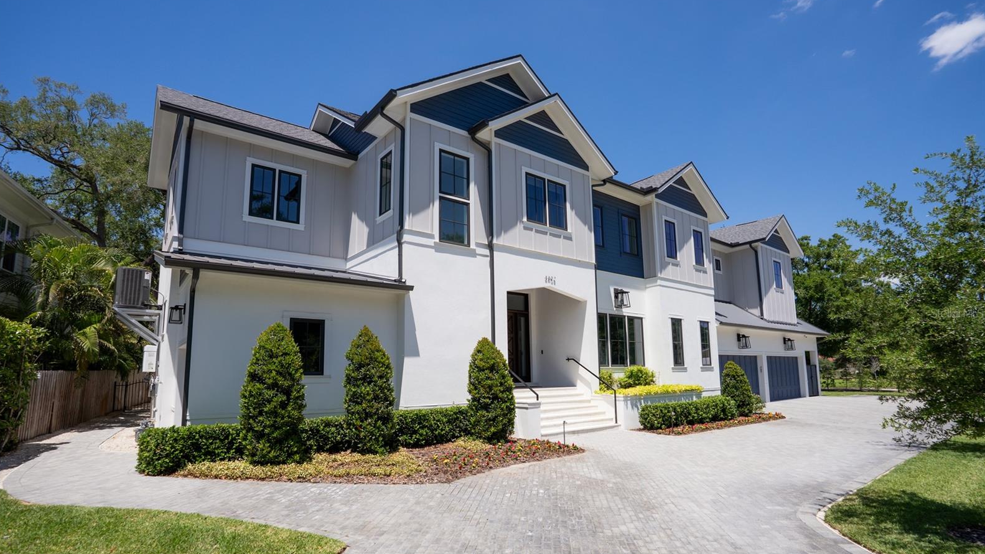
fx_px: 470
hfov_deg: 92.7
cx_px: 488
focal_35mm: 18
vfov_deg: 60.8
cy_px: 313
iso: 100
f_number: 5
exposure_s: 1/640
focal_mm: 17
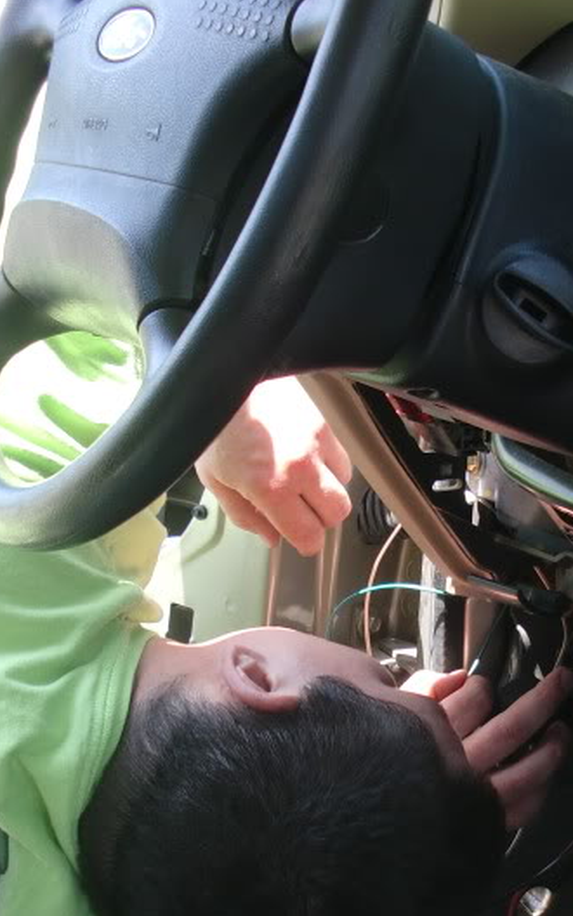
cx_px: 436
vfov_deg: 27.6
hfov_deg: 17.5
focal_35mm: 74
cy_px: 645
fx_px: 1849
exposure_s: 1/100
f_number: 2.8
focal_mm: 6.3
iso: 64
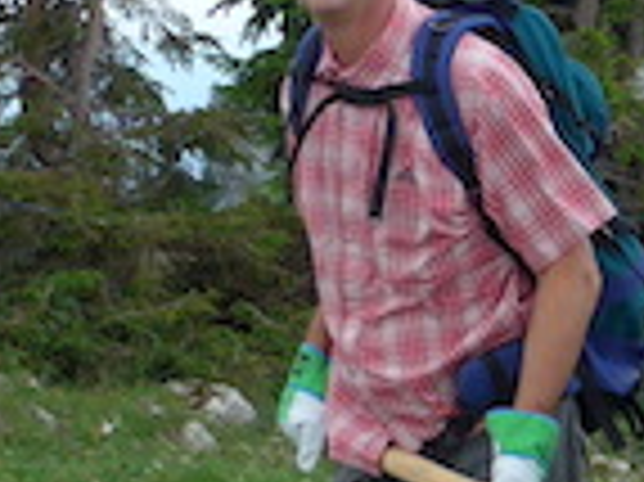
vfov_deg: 9.0
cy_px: 622
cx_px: 1144
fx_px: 3011
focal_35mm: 162
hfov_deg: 11.4
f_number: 2.8
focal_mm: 6
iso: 80
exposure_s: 1/250
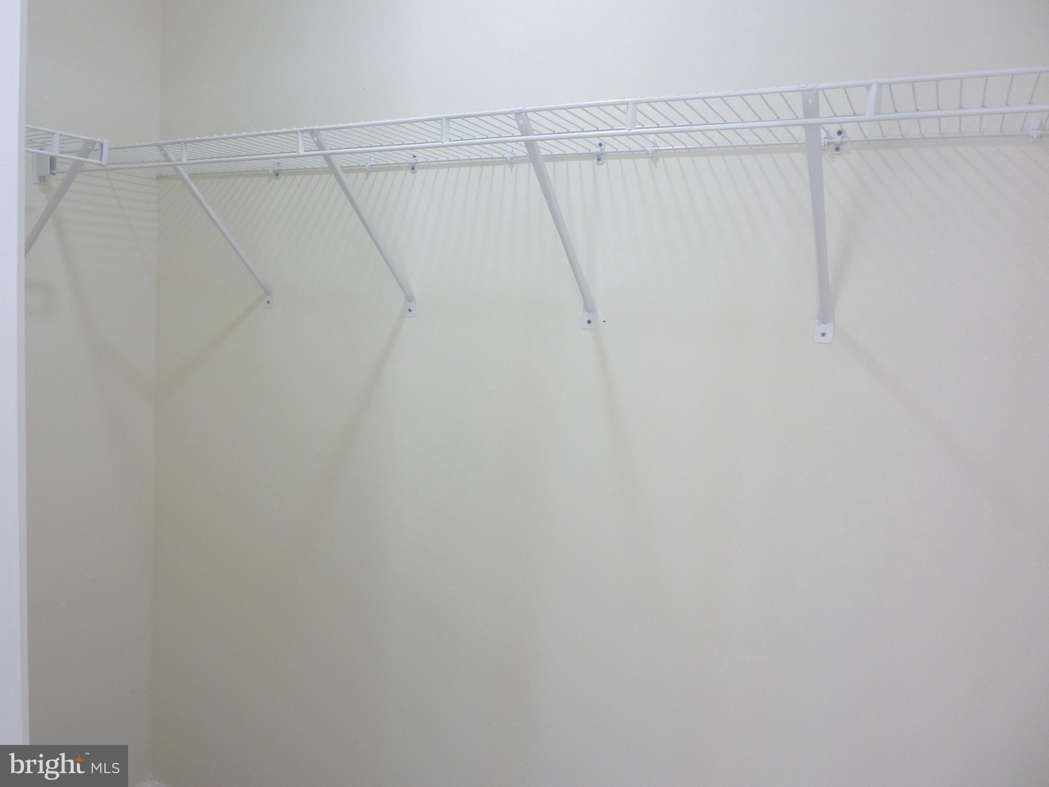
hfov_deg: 69.4
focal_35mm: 25
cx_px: 524
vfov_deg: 54.9
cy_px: 394
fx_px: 758
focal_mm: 4.1
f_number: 3.3
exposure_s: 1/30
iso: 100
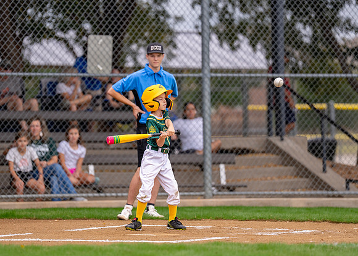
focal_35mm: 264
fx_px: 2683
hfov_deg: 7.6
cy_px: 117
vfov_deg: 5.5
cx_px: 138
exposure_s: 1/1600
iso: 250
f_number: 2.8
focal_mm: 200
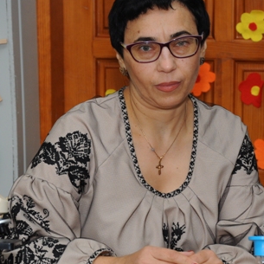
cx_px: 137
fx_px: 1553
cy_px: 133
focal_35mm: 180
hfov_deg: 9.7
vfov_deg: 9.7
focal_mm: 62
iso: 400
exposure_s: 1/60
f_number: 5.3
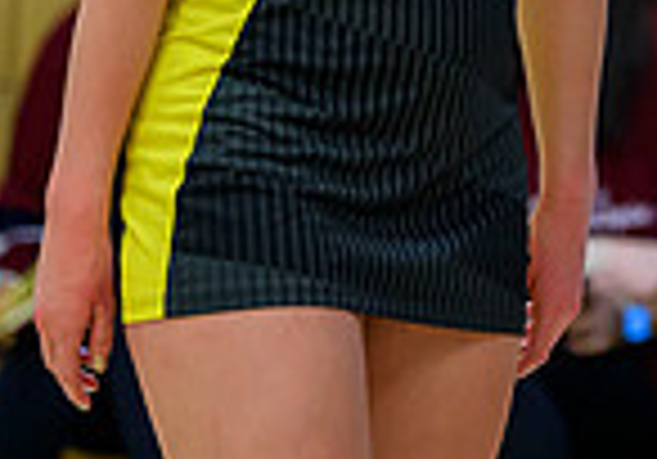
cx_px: 1081
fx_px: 16429
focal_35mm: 887
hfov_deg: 2.3
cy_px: -264
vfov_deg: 1.6
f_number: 3.2
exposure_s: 1/800
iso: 3200
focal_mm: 200
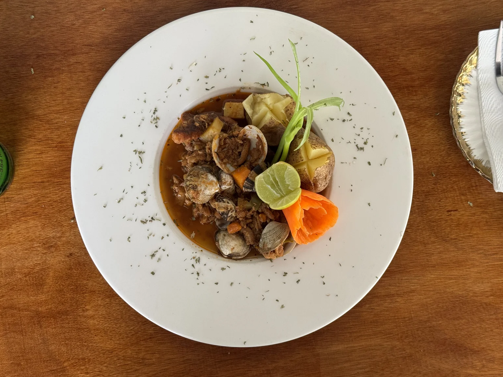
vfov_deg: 29.1
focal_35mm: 50
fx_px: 727
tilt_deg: -86.0
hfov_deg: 38.2
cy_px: 193
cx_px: 255
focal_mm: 6.76
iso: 125
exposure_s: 1/60
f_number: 1.78
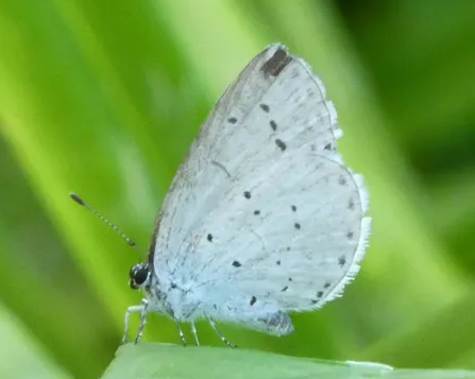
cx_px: 234
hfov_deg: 2.2
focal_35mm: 870
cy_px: 206
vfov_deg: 1.8
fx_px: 12223
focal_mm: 111.5
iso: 800
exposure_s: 1/100
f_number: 5.6
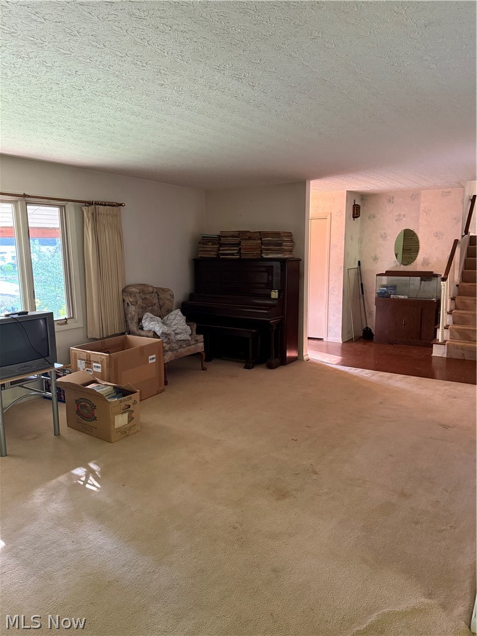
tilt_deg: -8.3
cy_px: 318
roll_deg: -0.2
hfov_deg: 56.8
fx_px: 441
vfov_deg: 71.6
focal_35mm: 24
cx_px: 238
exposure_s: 1/43
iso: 800
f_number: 1.78
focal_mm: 6.76
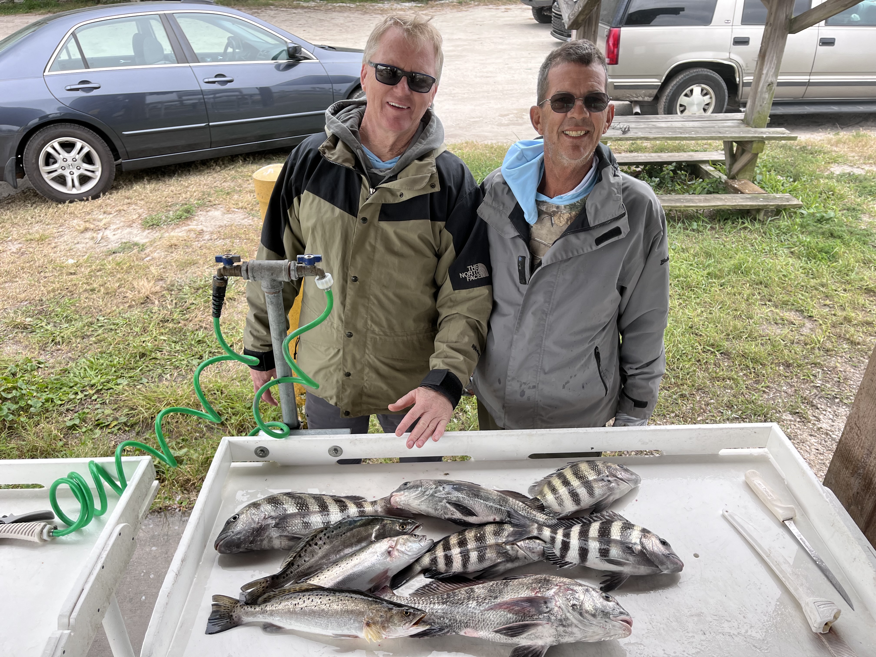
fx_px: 658
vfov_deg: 53.1
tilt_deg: -30.2
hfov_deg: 67.3
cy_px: 328
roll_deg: +0.3
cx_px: 438
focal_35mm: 26
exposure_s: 1/173
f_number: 1.6
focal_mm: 5.1
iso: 40
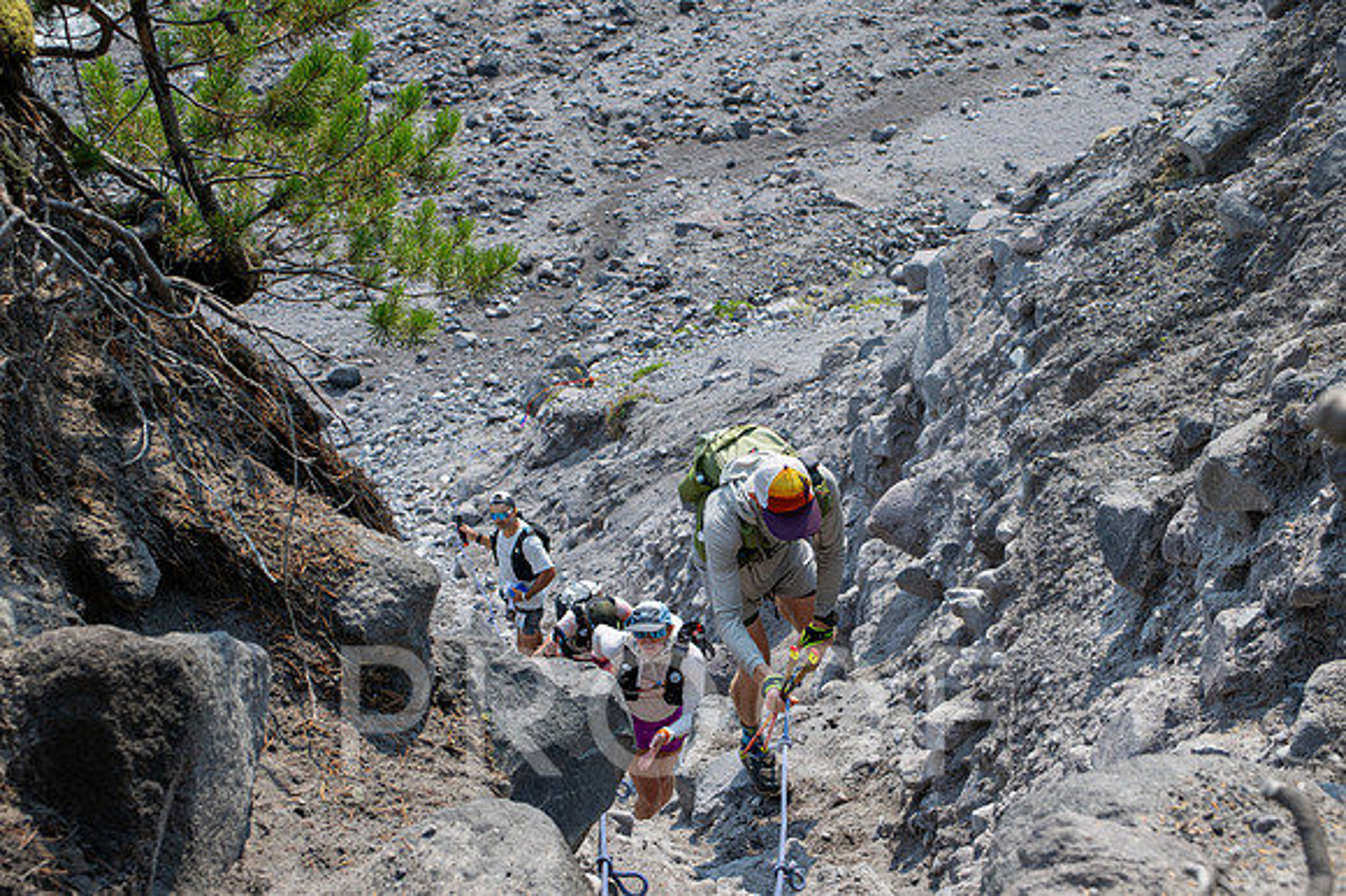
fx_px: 1906
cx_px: 673
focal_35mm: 51
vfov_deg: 26.5
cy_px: 448
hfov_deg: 38.9
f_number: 5
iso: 200
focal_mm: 34
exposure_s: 1/1250
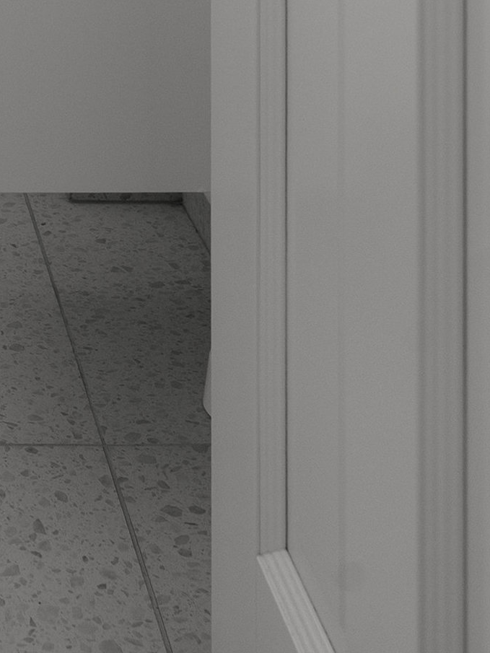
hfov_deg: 18.9
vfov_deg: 22.3
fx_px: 1321
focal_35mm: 70
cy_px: -356
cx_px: -206
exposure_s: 1/100
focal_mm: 22
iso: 200
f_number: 5.6
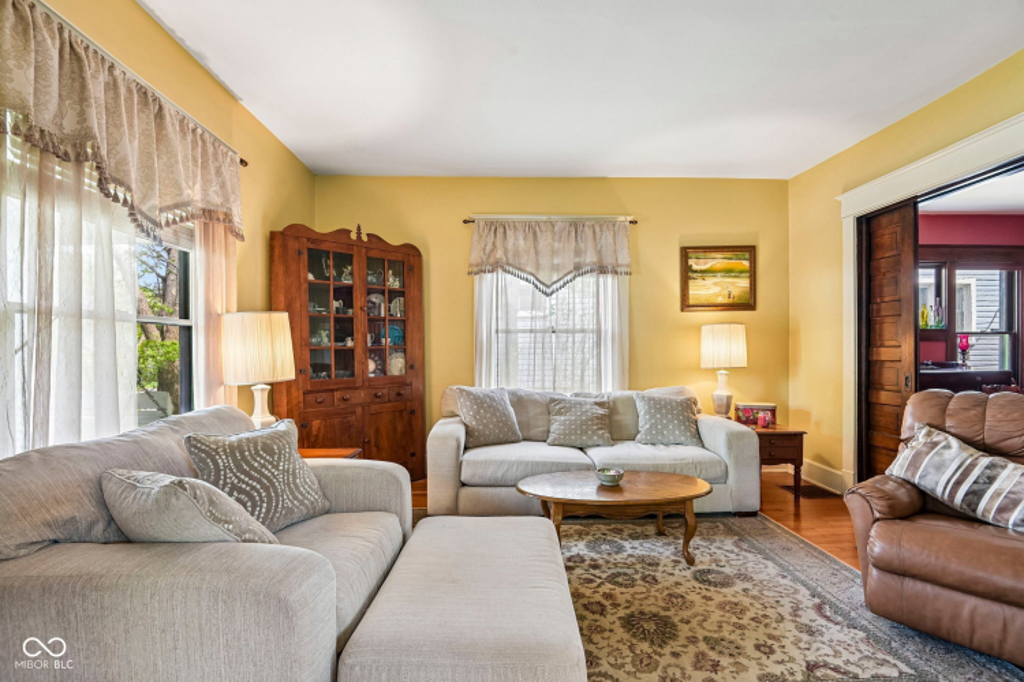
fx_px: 455
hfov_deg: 96.7
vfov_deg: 73.7
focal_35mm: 16
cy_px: 341
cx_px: 512
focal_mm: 16
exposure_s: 1/6
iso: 400
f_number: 8
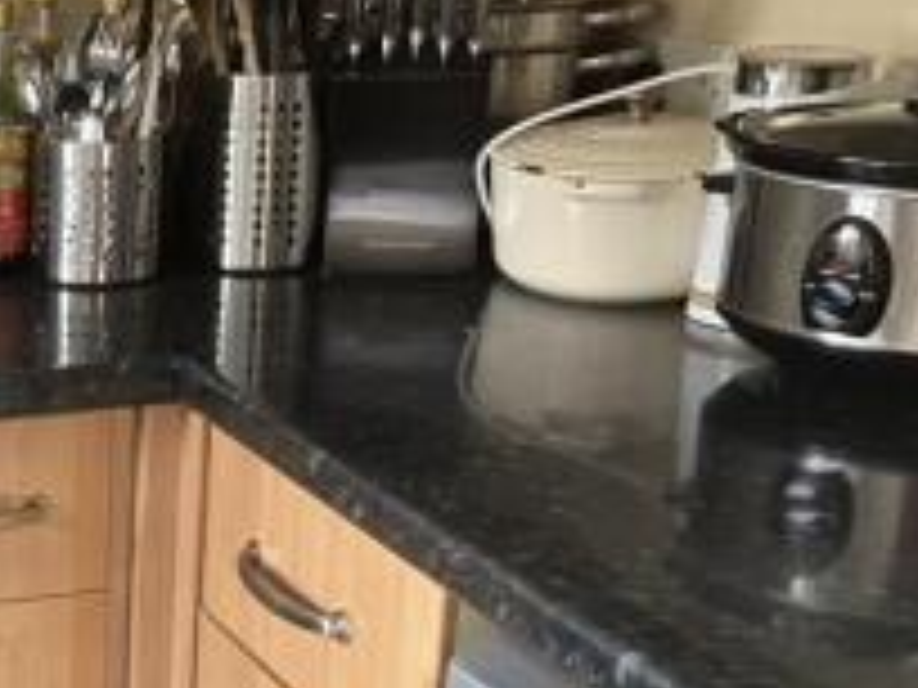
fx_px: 2122
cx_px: -358
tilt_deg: -21.4
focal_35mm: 80
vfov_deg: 18.0
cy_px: 668
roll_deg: +3.2
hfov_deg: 21.4
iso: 160
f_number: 1.8
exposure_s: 1/60
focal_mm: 3.99
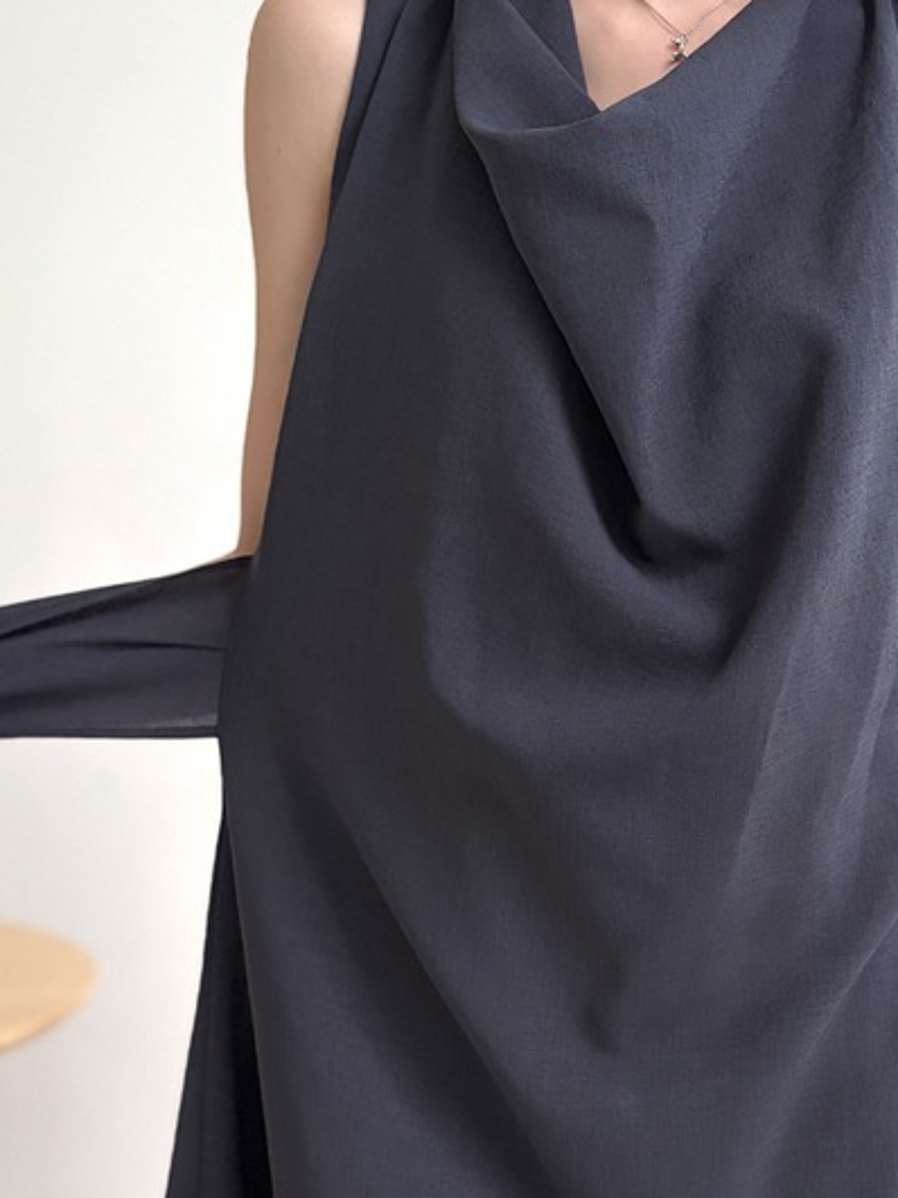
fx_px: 1696
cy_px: 945
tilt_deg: -8.7
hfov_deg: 29.1
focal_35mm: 49
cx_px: 706
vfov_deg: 37.6
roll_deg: +0.0
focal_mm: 5.96
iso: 500
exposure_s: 1/60
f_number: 1.6
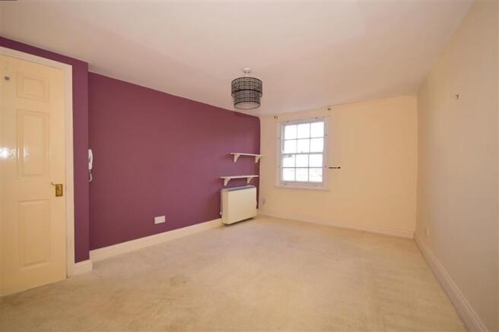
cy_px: 166
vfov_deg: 77.3
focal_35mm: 15
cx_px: 250
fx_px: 208
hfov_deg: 100.4
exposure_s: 1/80
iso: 400
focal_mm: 10
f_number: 5.6
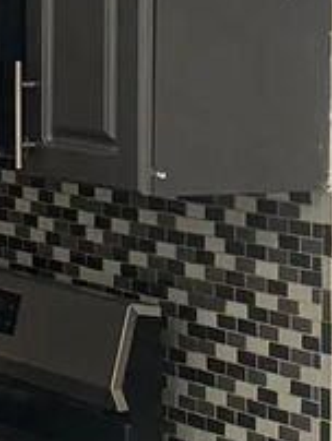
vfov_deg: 12.1
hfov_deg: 8.2
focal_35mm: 162
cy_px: 32
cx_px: -559
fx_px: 2067
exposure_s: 1/60
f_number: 1.78
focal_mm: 6.76
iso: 200
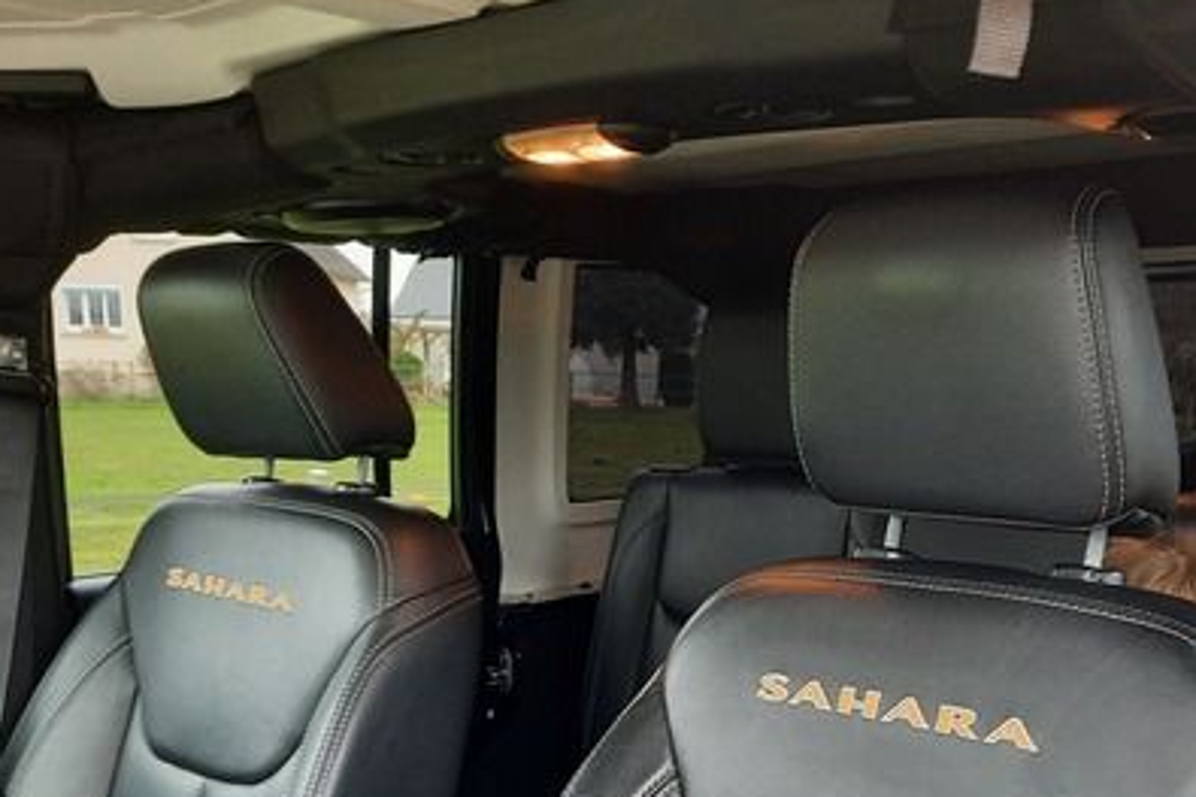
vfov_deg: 30.6
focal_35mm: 42
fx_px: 1395
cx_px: 736
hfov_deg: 46.1
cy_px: 695
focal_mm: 4.6
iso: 320
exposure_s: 1/50
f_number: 2
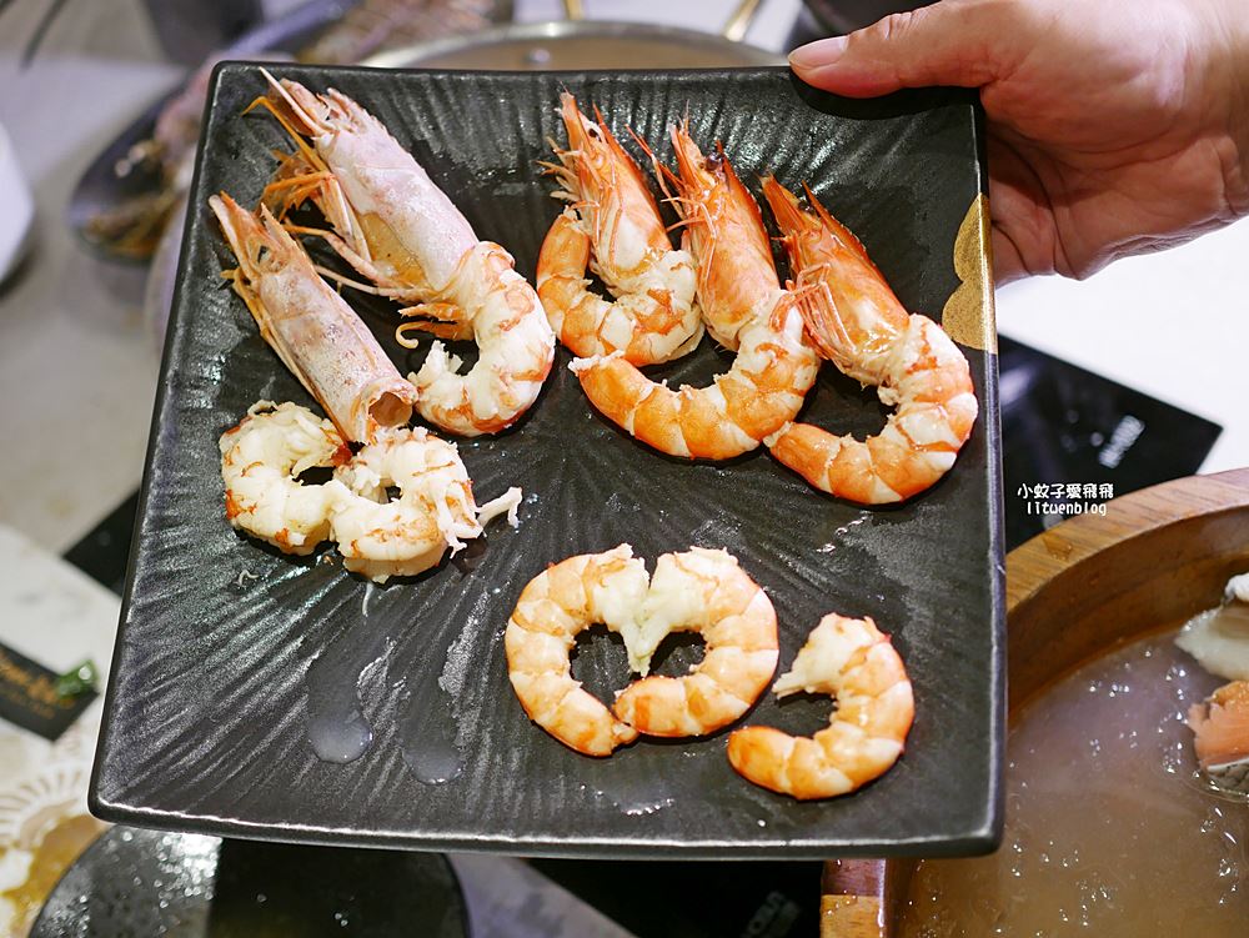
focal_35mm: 50
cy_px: 469
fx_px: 1805
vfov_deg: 29.1
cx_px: 624
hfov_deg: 38.2
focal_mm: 25
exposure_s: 1/60
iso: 250
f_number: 1.8
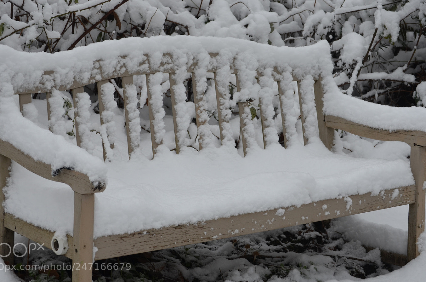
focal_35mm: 98
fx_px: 1152
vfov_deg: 13.9
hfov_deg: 21.0
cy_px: 125
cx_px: 218
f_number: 6.3
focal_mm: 55
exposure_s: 1/160
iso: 200
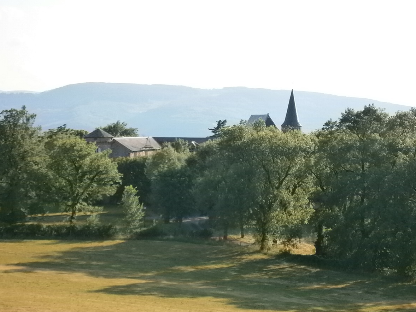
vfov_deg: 15.9
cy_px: 195
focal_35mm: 93
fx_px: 1118
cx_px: 205
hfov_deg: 21.1
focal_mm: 13
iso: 80
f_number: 4.4
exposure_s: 1/320
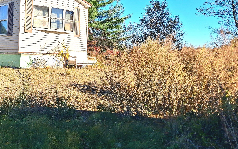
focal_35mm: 44
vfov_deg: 28.9
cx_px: 63
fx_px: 285
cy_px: 43
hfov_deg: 44.0
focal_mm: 4
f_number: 1.8
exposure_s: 1/714
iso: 20
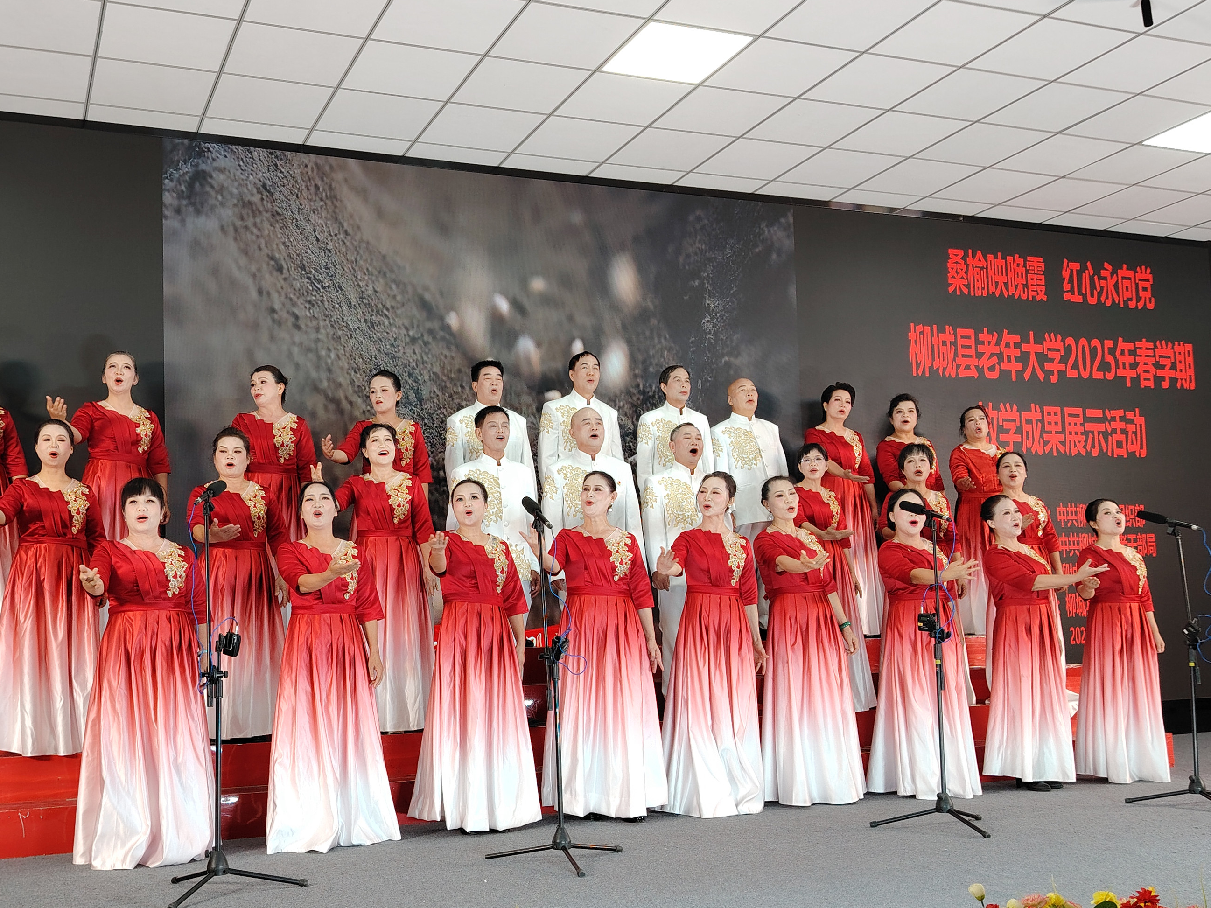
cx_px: 516
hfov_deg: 50.0
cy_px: 515
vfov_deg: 38.6
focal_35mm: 37
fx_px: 1294
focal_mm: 5.25
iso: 378
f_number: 1.75
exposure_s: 1/50
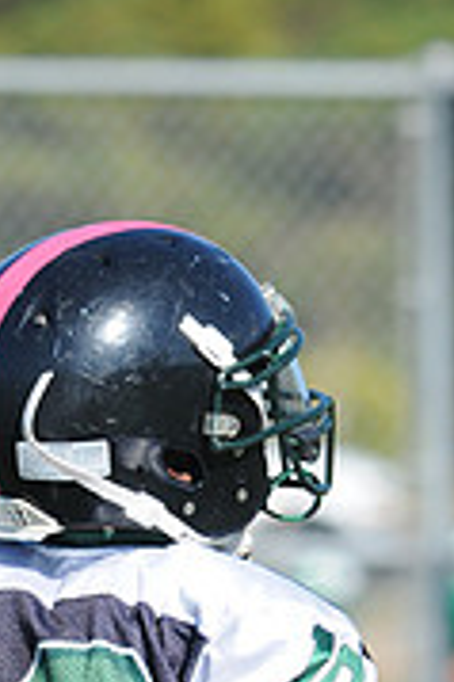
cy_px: 884
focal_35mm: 1457
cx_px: 13
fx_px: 27613
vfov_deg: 1.4
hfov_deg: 0.9
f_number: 7.1
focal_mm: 300
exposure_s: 1/500
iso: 200
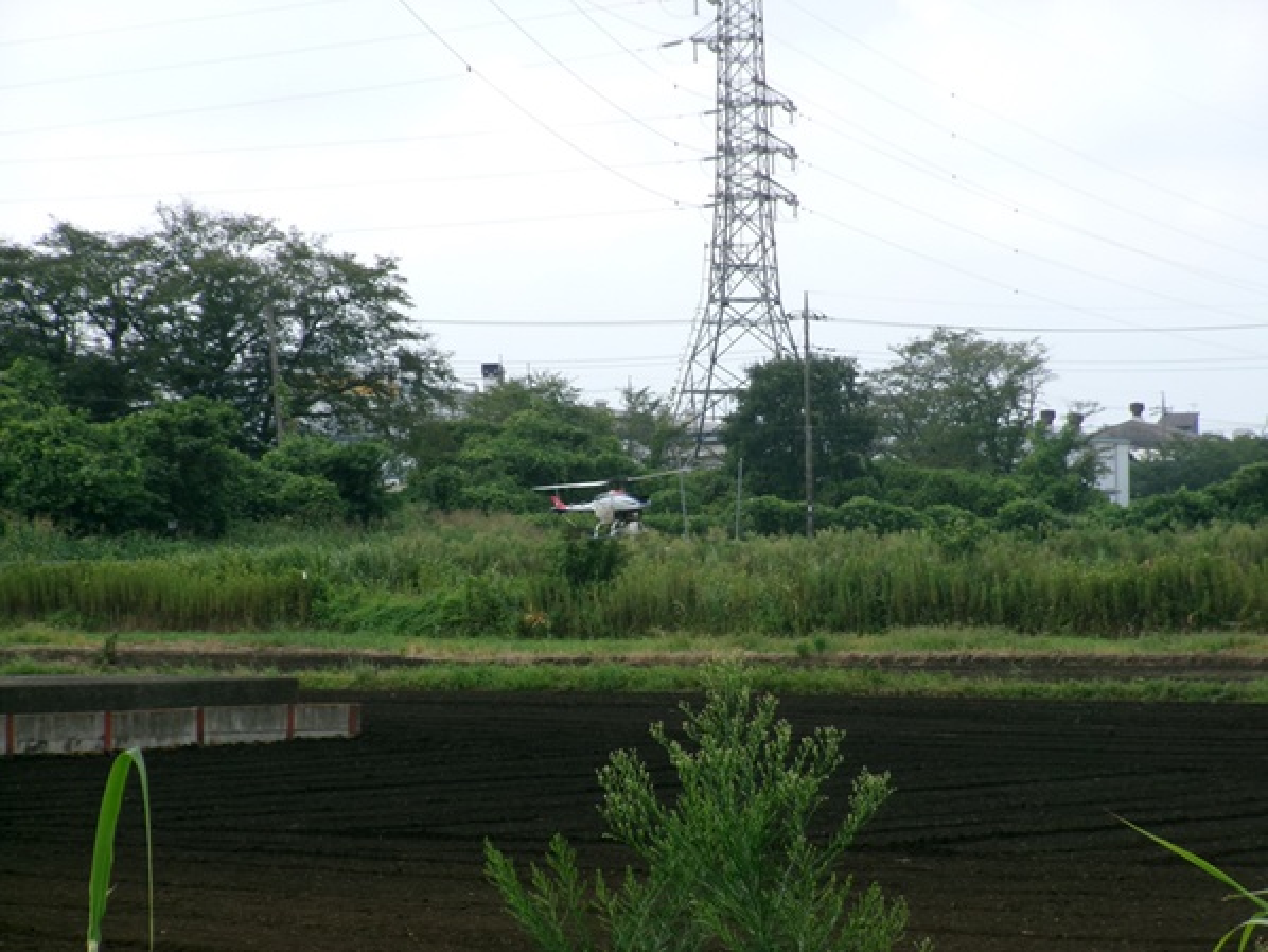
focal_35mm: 142
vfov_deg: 10.5
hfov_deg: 13.9
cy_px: 476
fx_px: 5204
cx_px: 634
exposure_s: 1/280
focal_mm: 25.5
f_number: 6.3
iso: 100
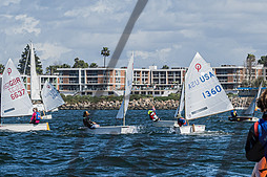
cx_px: 330
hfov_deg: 7.1
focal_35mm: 286
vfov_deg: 4.8
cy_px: 154
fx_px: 2120
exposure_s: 1/500
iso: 320
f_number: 11
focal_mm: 115
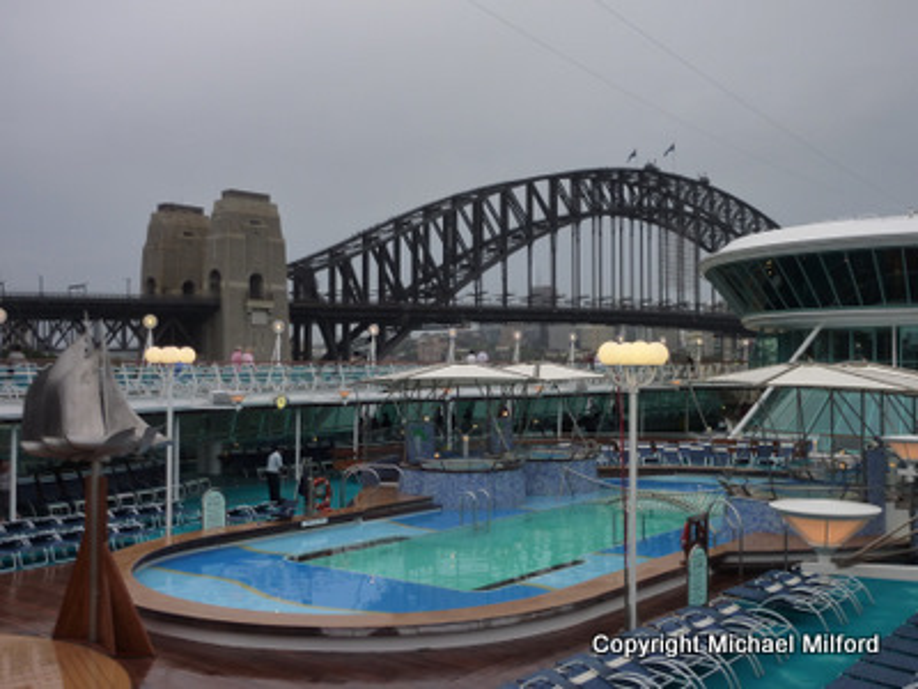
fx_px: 981
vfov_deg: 38.7
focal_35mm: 37
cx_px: 459
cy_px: 344
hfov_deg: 50.1
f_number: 3.6
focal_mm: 6.1
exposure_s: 1/100
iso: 125
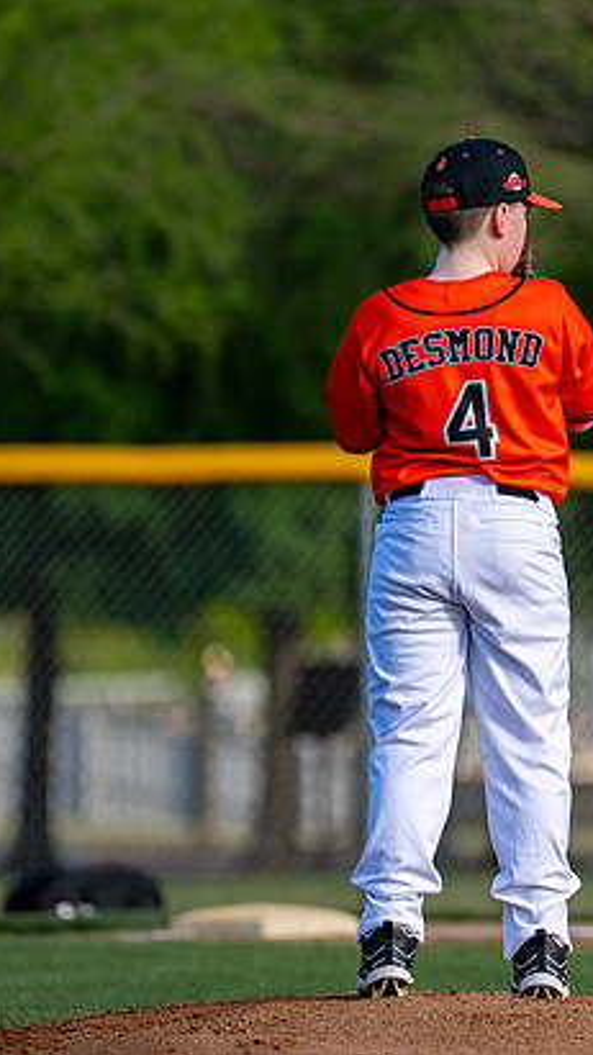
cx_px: 512
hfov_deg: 2.4
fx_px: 14125
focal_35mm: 505
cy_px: 528
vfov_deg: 4.3
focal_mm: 200
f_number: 2.8
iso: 160
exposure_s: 1/2500
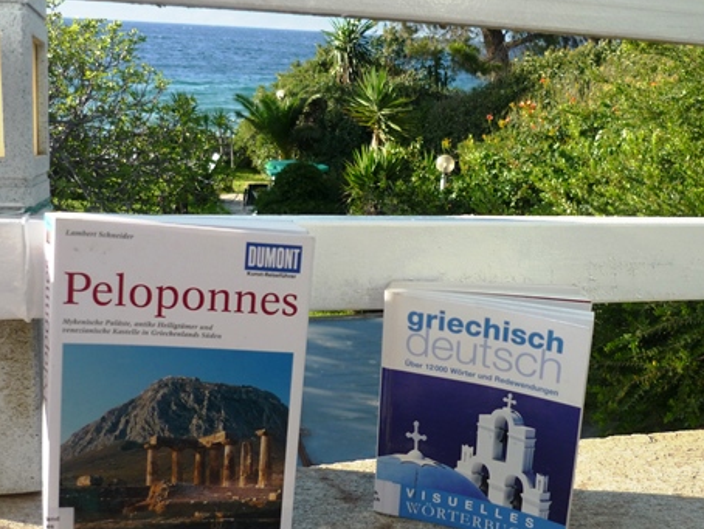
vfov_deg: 36.0
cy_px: 260
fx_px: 814
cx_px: 412
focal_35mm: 40
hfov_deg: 46.6
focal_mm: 5.5
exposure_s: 1/500
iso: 100
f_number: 2.8
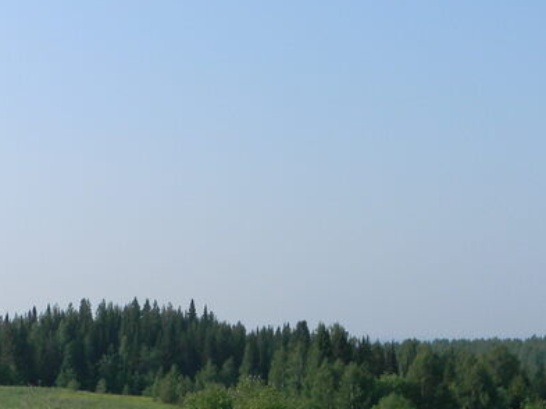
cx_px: 78
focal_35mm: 77
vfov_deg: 18.8
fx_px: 1213
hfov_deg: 24.8
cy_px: 358
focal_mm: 5
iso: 80
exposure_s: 1/231
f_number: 7
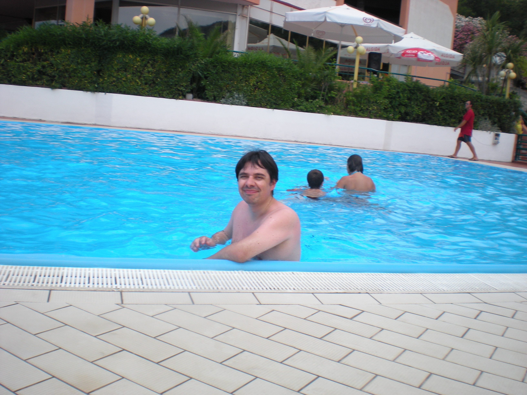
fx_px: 579
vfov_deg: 37.7
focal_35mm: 38
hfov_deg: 49.0
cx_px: 264
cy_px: 198
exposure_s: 1/346
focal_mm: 6.3
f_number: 4.6
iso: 64
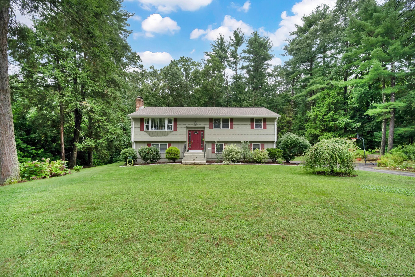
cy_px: 138
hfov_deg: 104.3
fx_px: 161
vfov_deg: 81.2
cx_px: 208
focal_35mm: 14
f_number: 10
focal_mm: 14
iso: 800
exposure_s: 1/320
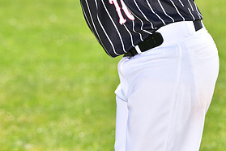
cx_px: 121
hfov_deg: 8.1
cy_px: -81
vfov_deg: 5.4
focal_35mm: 254
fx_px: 1594
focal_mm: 122
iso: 100
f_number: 5
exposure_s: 1/250
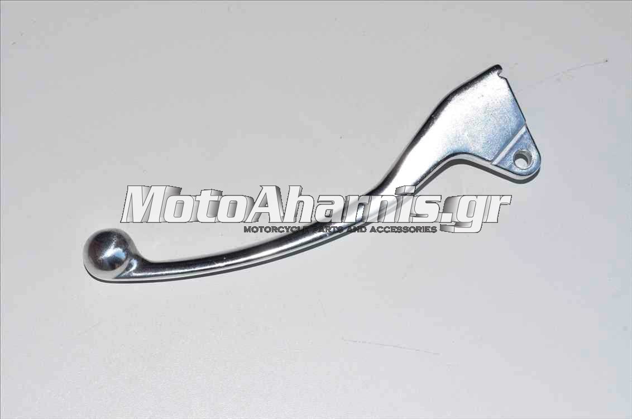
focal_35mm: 82
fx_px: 1445
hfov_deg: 24.7
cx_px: 316
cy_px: 210
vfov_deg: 16.5
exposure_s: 1/100
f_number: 14
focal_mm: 55
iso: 160
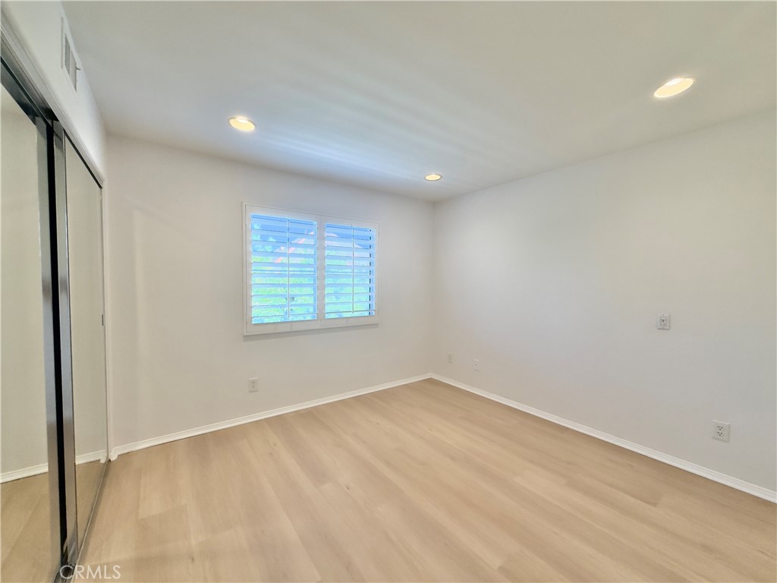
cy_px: 292
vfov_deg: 85.7
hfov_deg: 102.1
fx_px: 314
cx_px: 388
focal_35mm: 14
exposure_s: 1/120
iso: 125
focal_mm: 2.22
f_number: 2.2
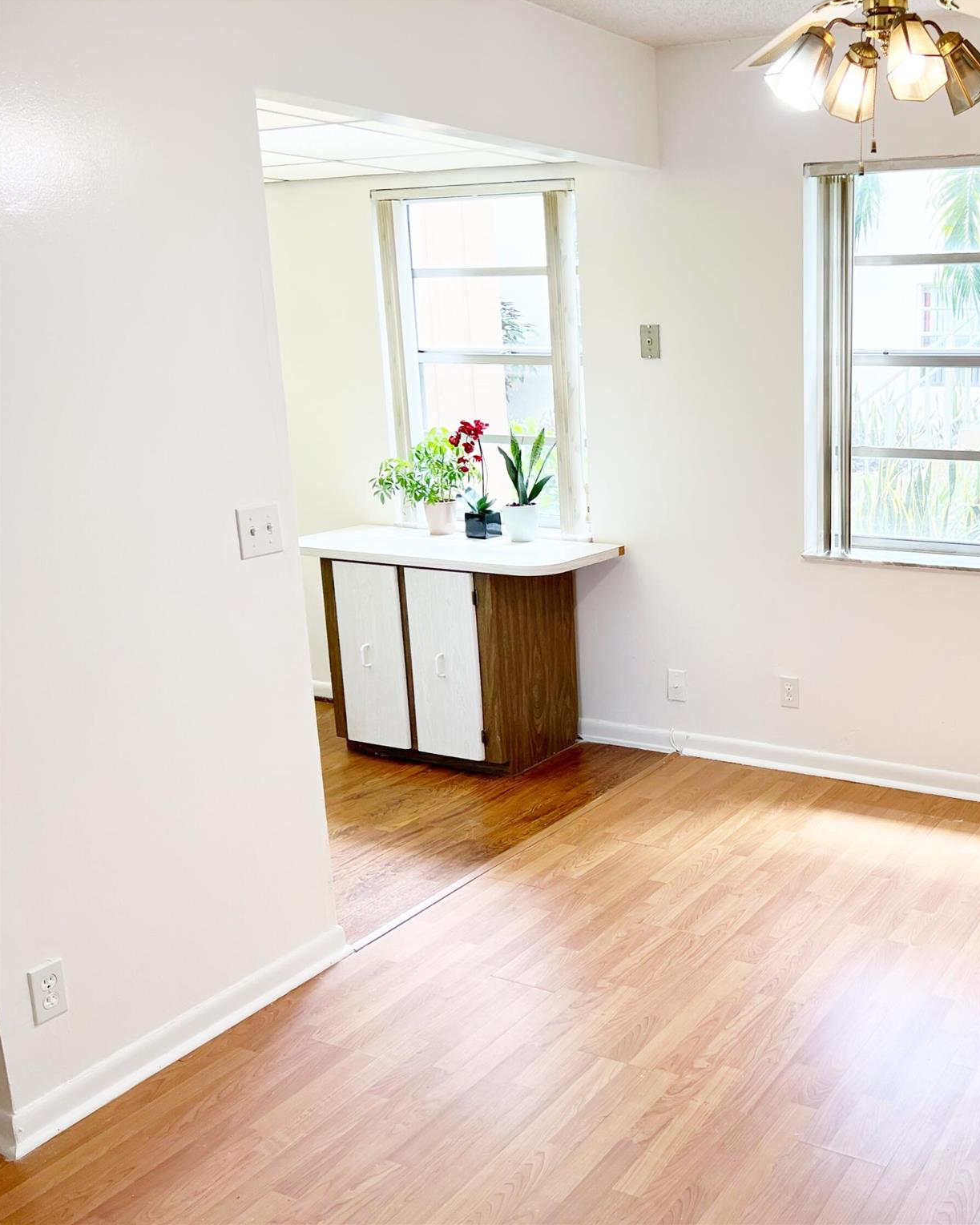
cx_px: 817
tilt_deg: -13.0
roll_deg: +0.2
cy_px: 610
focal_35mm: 34
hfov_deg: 41.1
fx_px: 1233
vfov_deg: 52.8
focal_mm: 5.7
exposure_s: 1/139
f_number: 1.5
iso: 50
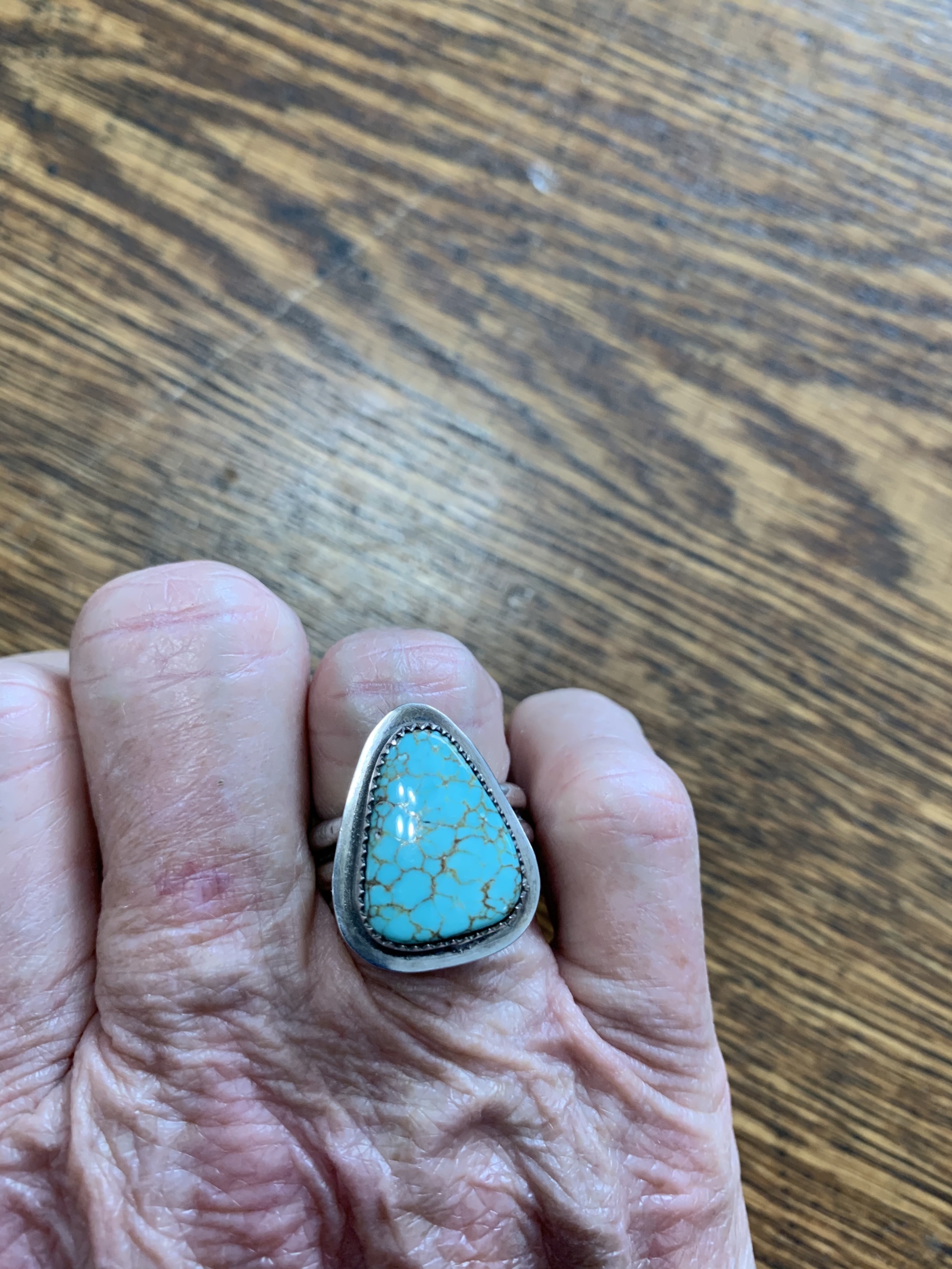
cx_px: 476
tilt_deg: -79.9
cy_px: 634
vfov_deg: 67.3
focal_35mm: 26
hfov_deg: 53.1
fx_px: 953
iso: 100
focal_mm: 4.25
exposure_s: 1/68
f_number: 1.8
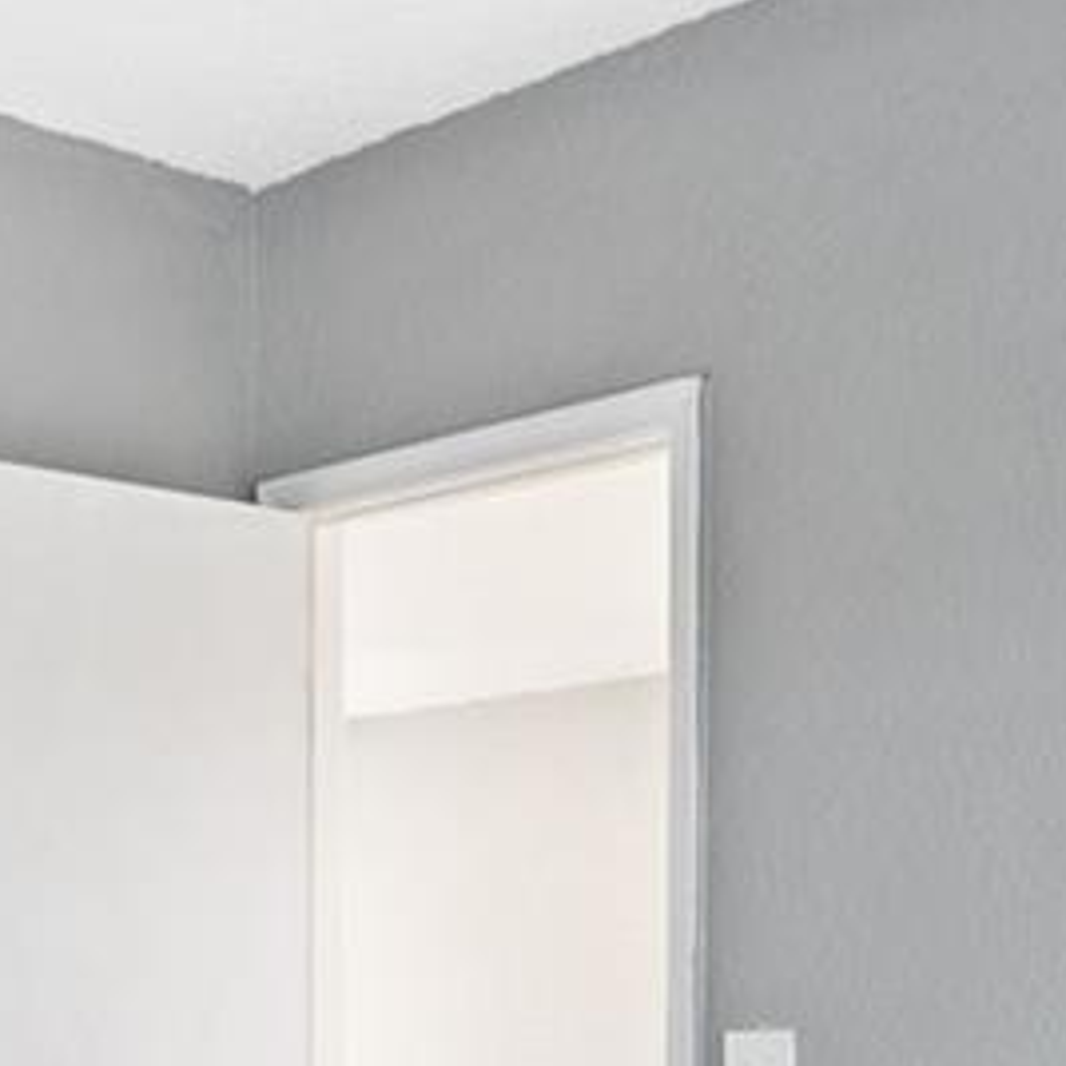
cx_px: 139
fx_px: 2474
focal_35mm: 71
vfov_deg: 22.7
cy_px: 1215
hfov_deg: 23.8
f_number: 8
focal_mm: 14
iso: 200
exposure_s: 2
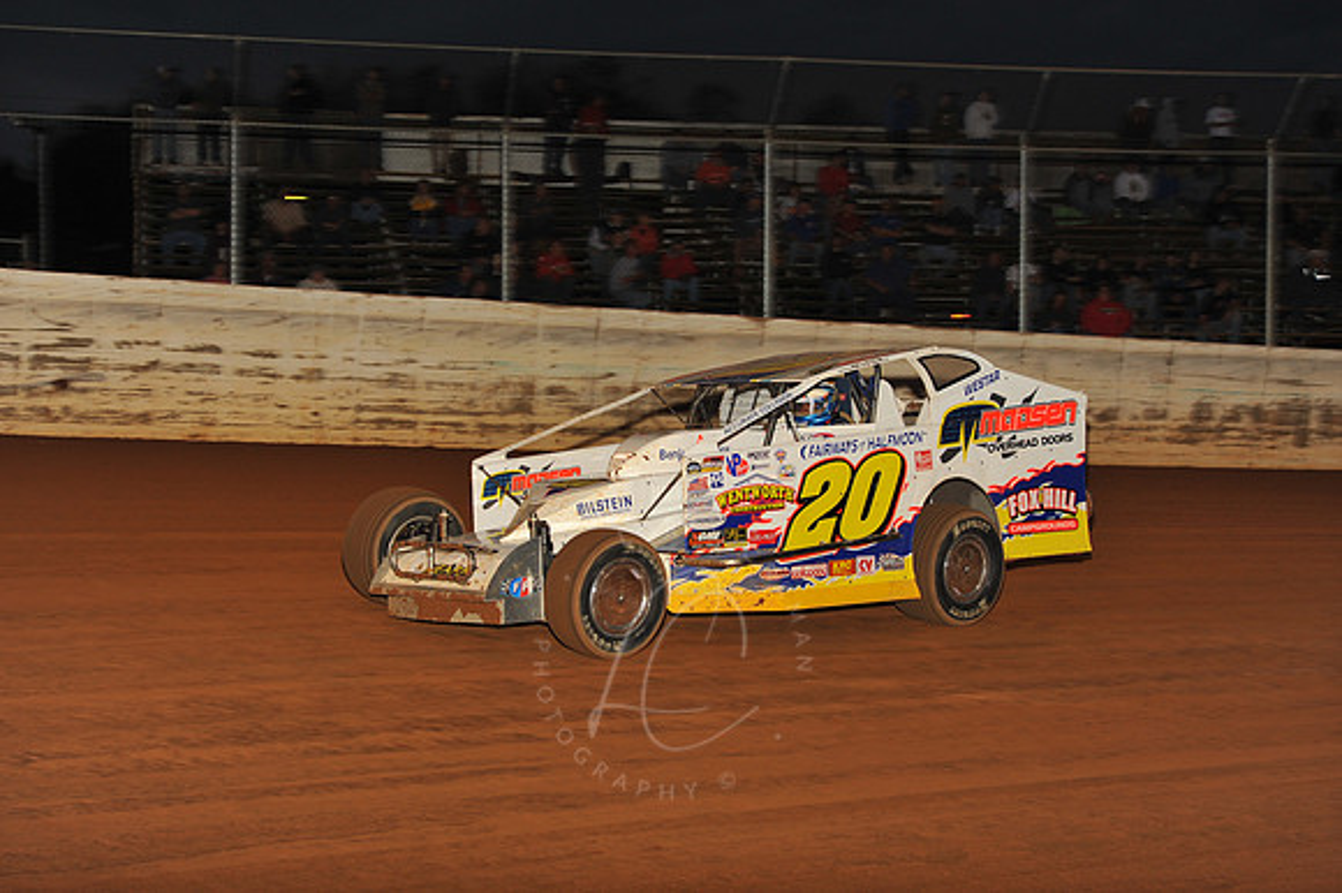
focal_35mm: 70
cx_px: 671
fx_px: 2608
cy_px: 446
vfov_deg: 19.4
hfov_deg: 28.9
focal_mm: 70
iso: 500
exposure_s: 1/320
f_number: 7.1
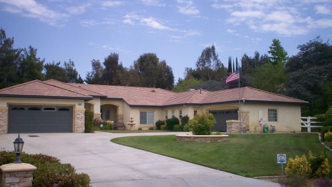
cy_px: 95
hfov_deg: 50.5
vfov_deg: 29.7
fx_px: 352
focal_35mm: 40
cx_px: 164
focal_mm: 6
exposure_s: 1/744
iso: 100
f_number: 4.5
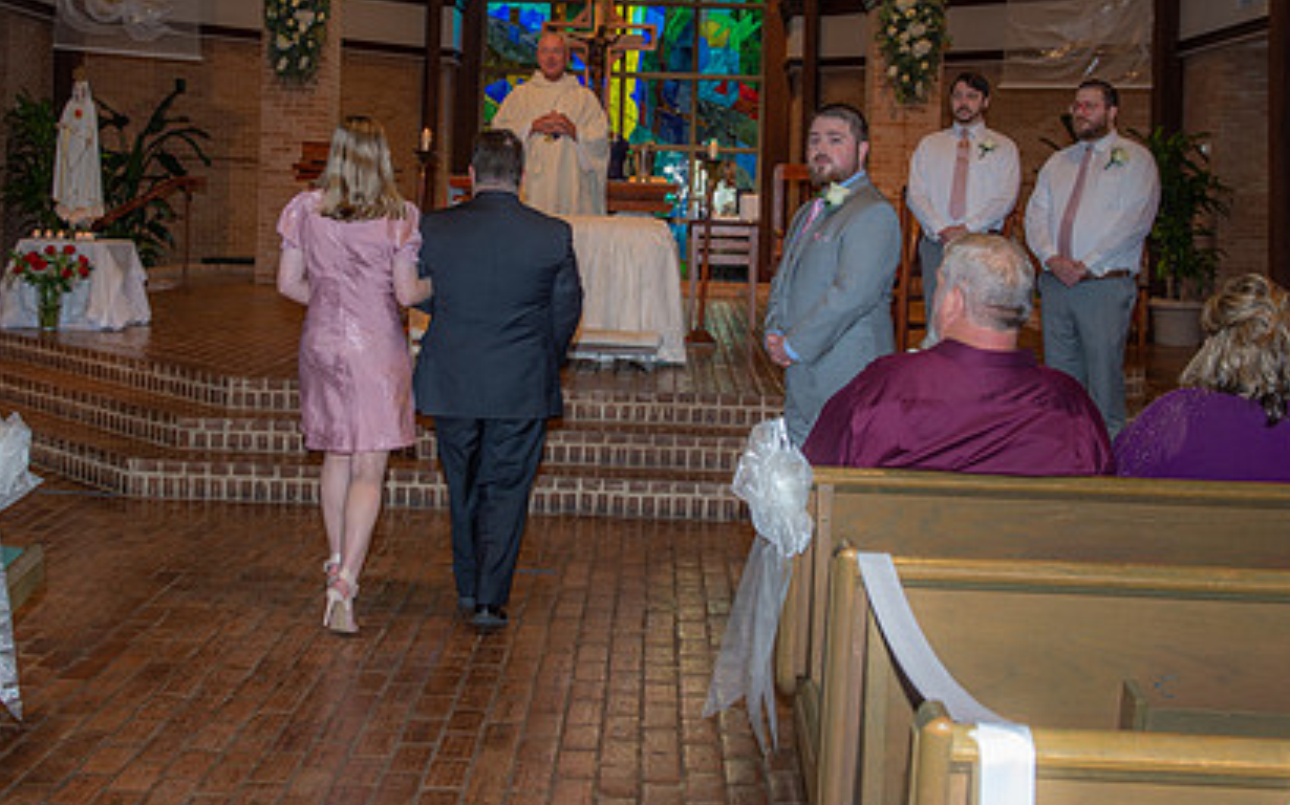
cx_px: 607
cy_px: 226
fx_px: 1722
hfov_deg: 41.0
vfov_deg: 26.1
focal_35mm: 49
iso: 640
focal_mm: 34
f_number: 5
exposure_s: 1/100
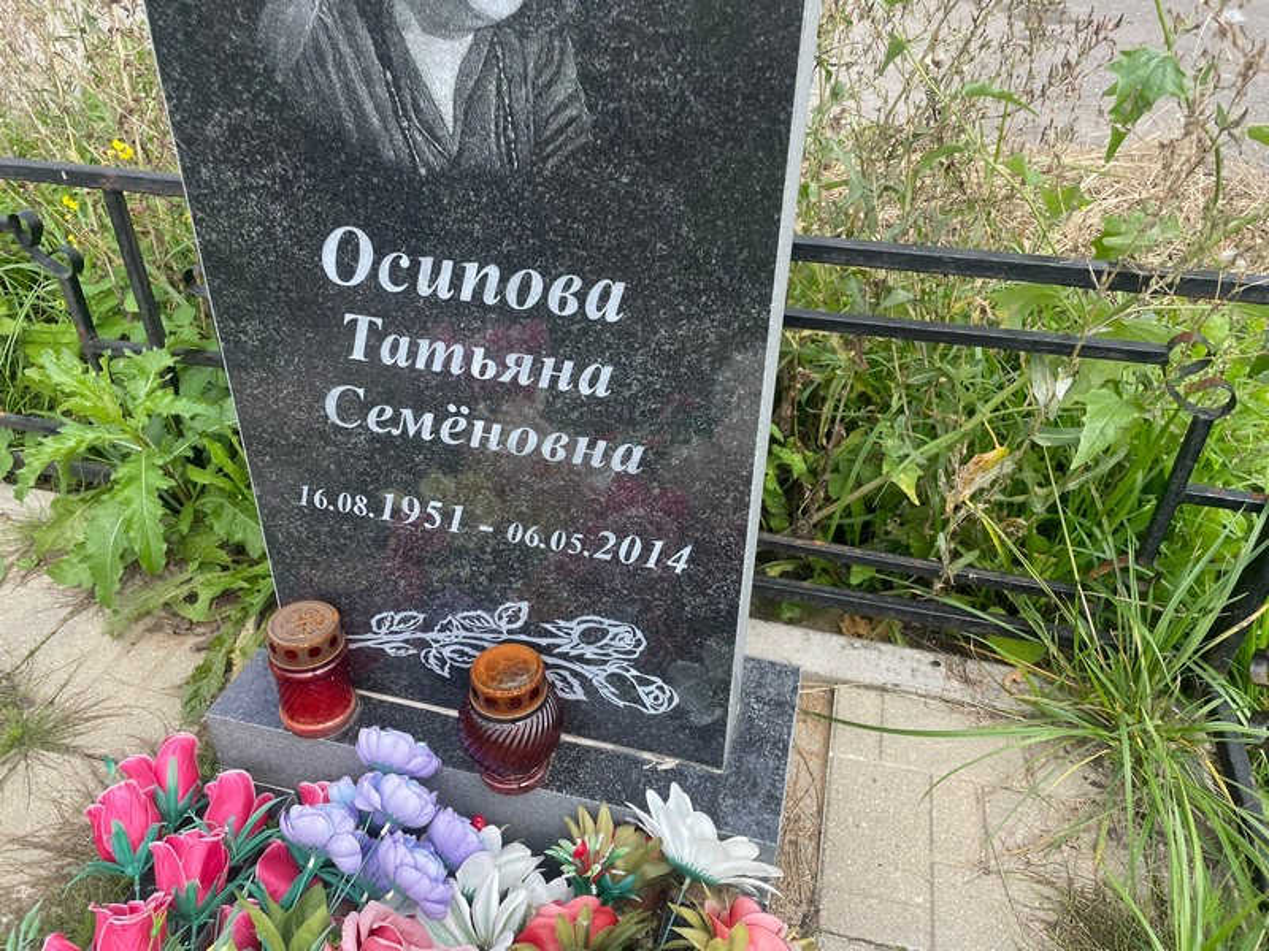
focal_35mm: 26
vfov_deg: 53.1
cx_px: 634
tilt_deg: -50.1
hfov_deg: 67.3
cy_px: 476
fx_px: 953
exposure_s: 1/855
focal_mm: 4.2
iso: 32
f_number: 1.6
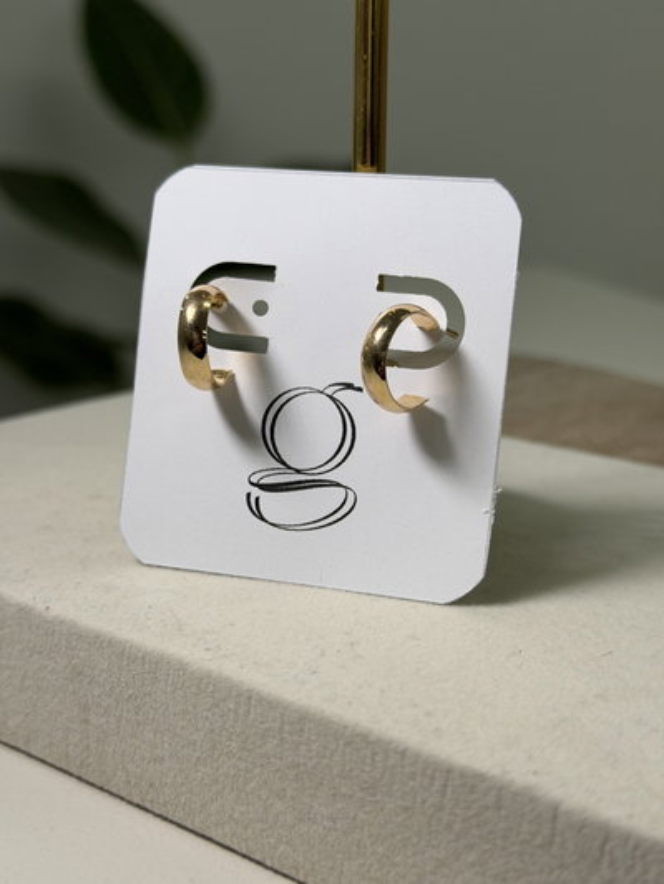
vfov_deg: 39.6
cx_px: 332
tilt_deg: -17.3
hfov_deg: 30.3
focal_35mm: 48
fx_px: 1227
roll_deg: -2.8
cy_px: 442
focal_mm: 6.76
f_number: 1.78
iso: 50
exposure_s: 1/184
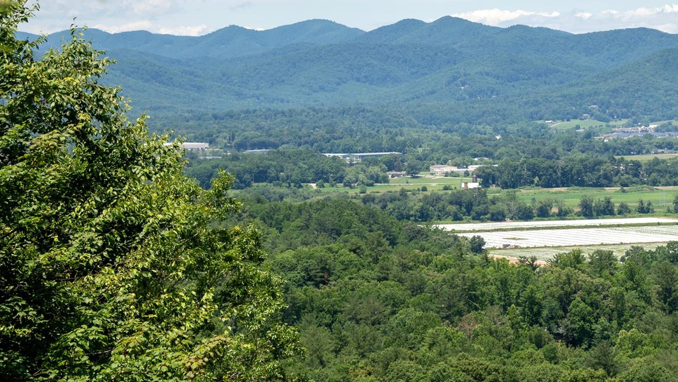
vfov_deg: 7.7
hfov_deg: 13.7
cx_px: 500
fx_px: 2823
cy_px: 97
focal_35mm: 157
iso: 320
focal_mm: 98
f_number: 9
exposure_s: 1/800
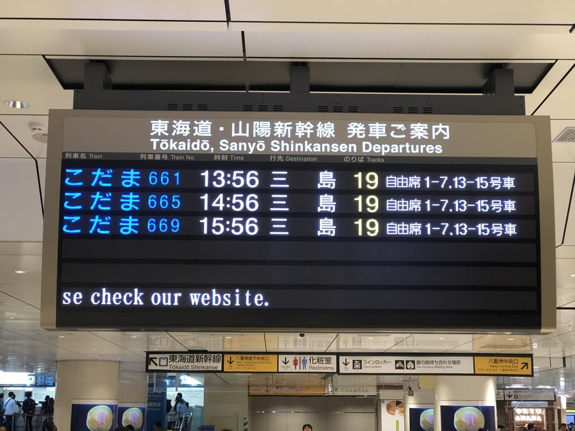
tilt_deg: +11.3
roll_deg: +0.7
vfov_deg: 25.7
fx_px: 947
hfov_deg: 33.8
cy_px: 216
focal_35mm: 57
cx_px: 288
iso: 400
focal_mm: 6.6
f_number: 2.8
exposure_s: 1/100
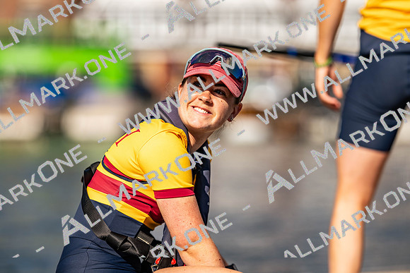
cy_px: 136
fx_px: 1538
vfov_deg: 10.2
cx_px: 205
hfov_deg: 15.2
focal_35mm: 135
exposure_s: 1/6400
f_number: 1.8
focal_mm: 135
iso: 64
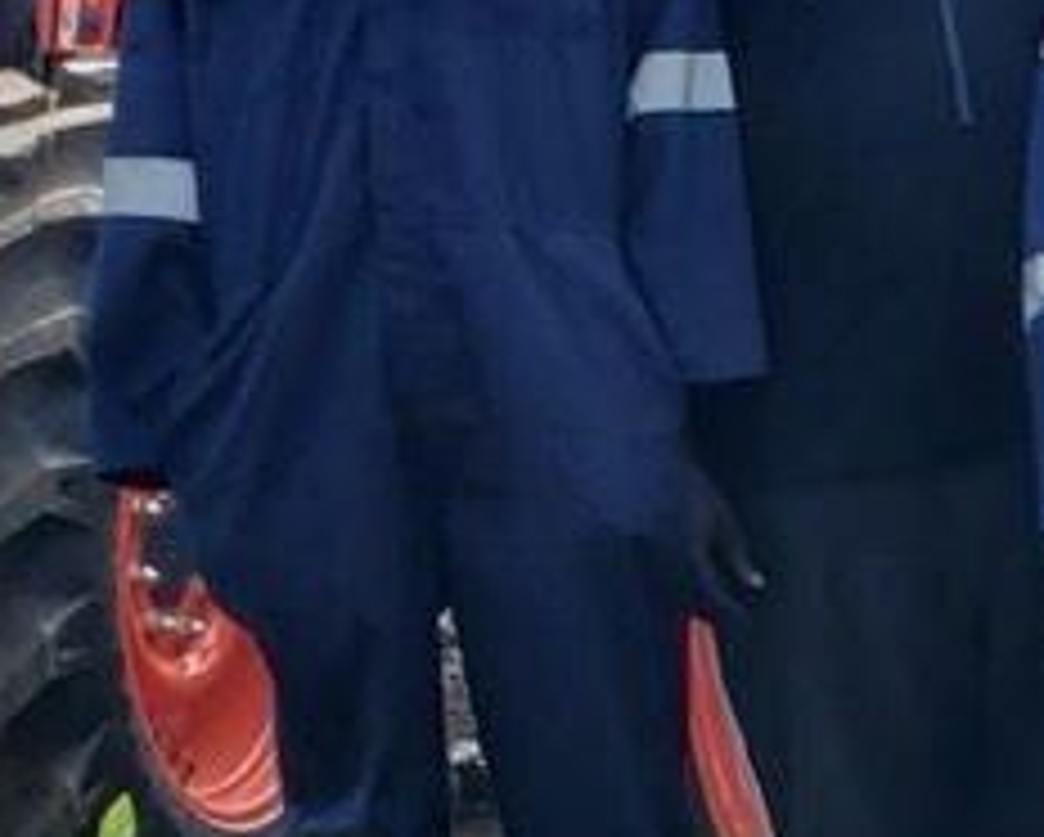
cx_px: 1750
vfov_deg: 9.3
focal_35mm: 164
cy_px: 943
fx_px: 5072
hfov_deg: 11.1
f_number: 2.4
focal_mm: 4.3
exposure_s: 1/952
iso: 50
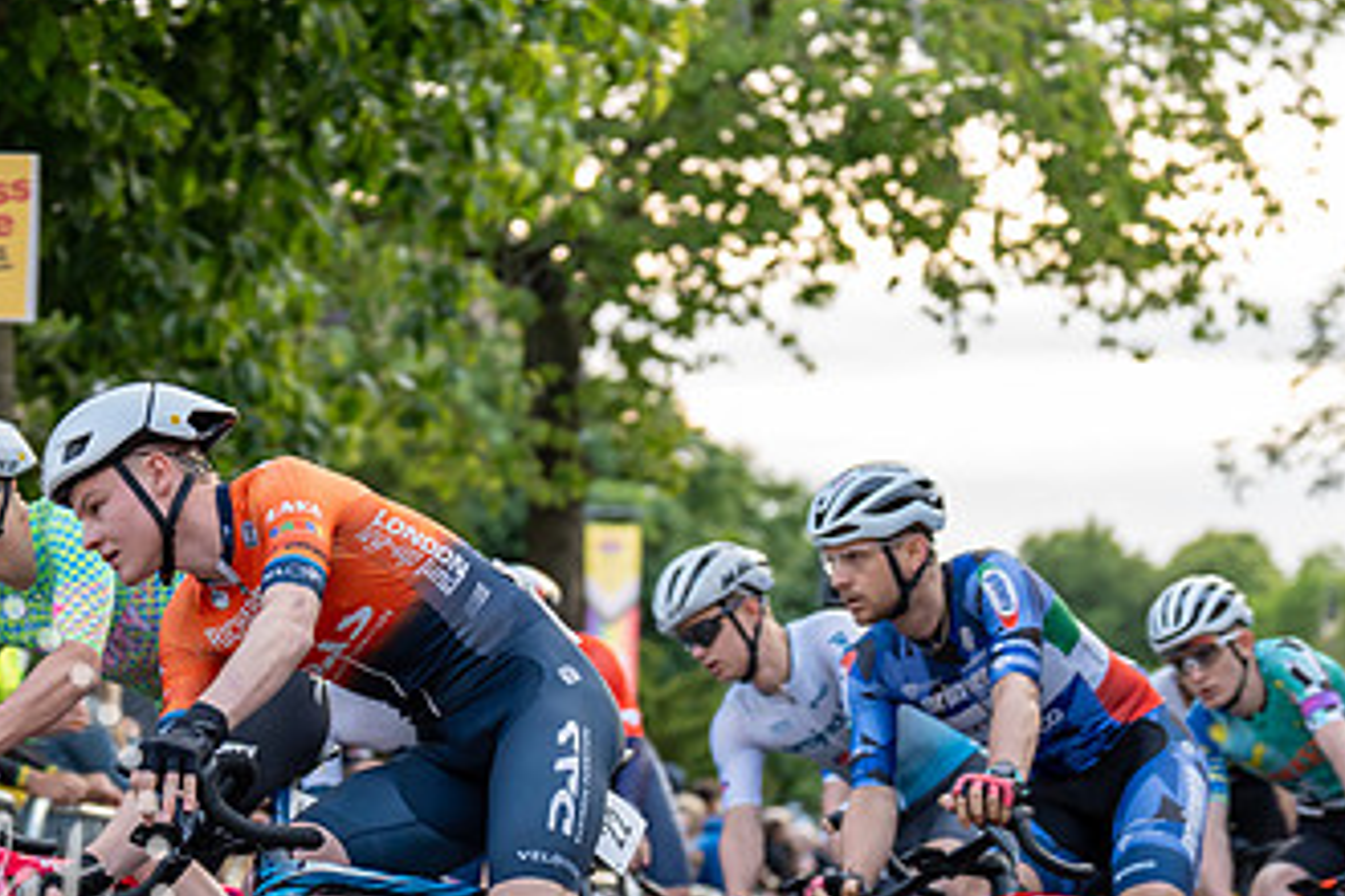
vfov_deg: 11.1
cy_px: 694
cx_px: 424
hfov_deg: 16.6
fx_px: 4595
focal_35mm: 123
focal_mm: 70
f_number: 2.8
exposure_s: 1/800
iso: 1000
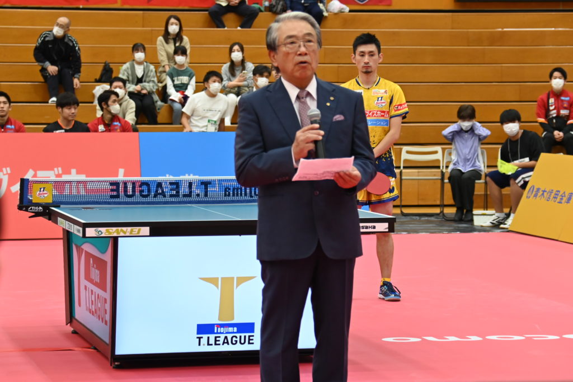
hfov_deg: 14.4
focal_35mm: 142
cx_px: 286
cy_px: 191
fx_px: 2260
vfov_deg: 9.7
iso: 1600
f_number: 5.6
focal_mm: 95
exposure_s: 1/125
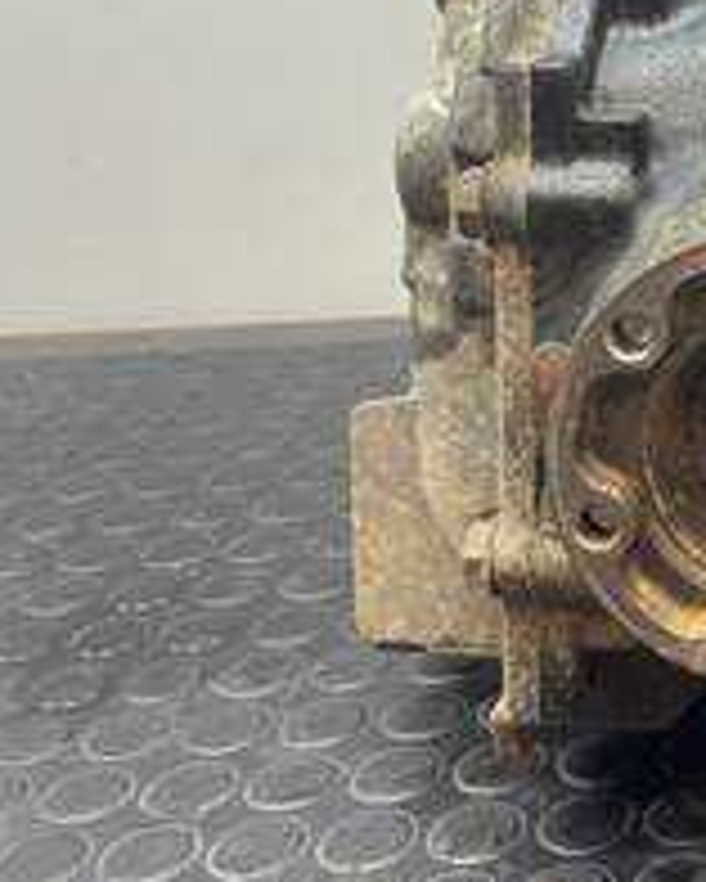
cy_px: 176
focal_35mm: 62
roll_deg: +3.7
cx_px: 1039
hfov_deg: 21.1
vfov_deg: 29.8
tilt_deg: -15.9
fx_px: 1618
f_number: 1.6
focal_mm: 4.2
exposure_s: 1/50
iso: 400
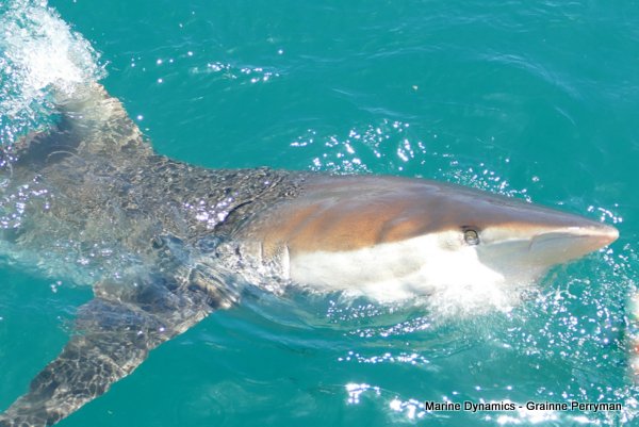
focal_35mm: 51
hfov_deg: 38.9
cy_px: 214
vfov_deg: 26.5
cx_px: 320
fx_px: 906
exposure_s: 1/640
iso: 125
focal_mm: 18.77
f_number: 3.4
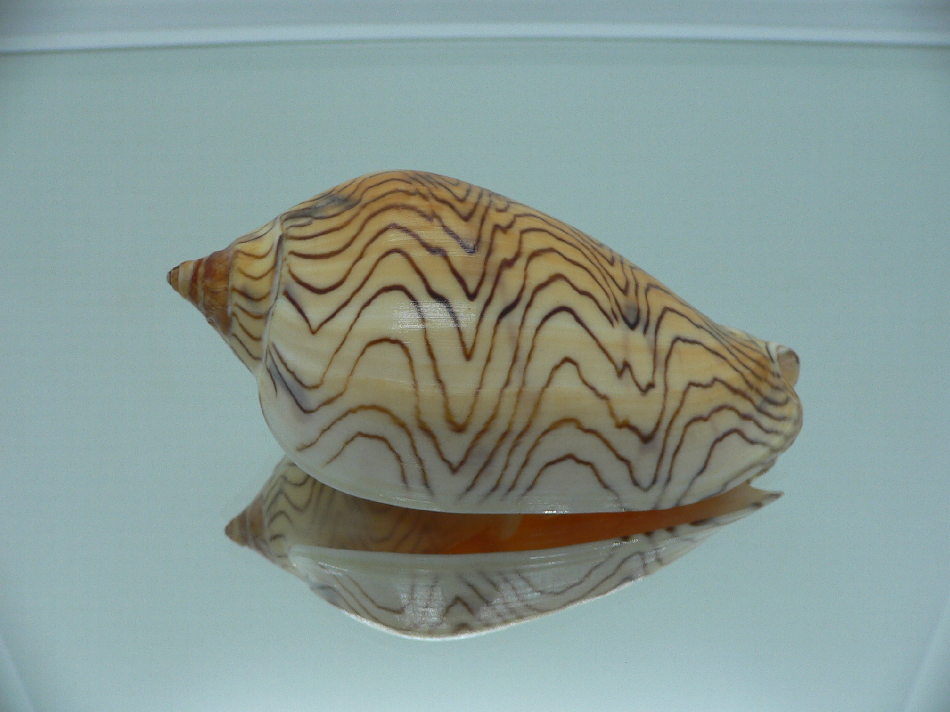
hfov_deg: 52.6
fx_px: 961
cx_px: 475
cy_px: 356
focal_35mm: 35
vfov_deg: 40.7
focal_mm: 4.6
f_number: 2.8
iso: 80
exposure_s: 1/60
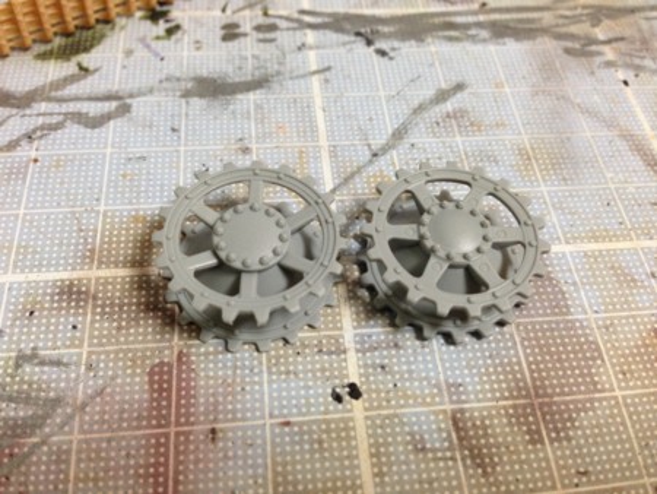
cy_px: 247
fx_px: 627
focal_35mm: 33
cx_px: 328
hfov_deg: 55.3
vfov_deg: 43.0
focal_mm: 4.13
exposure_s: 1/20
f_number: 2.4
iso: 125
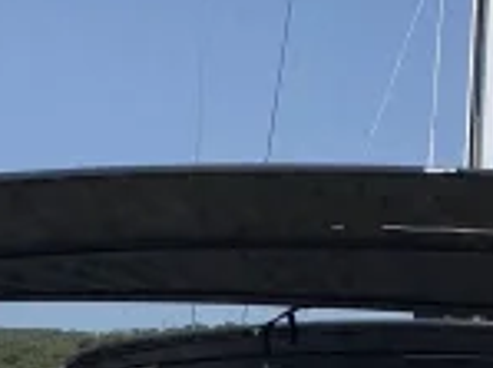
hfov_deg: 17.9
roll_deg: -2.2
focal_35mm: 105
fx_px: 1492
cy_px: 663
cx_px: 572
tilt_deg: -3.0
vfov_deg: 12.8
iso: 32
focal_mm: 4.25
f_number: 1.8
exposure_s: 1/8197
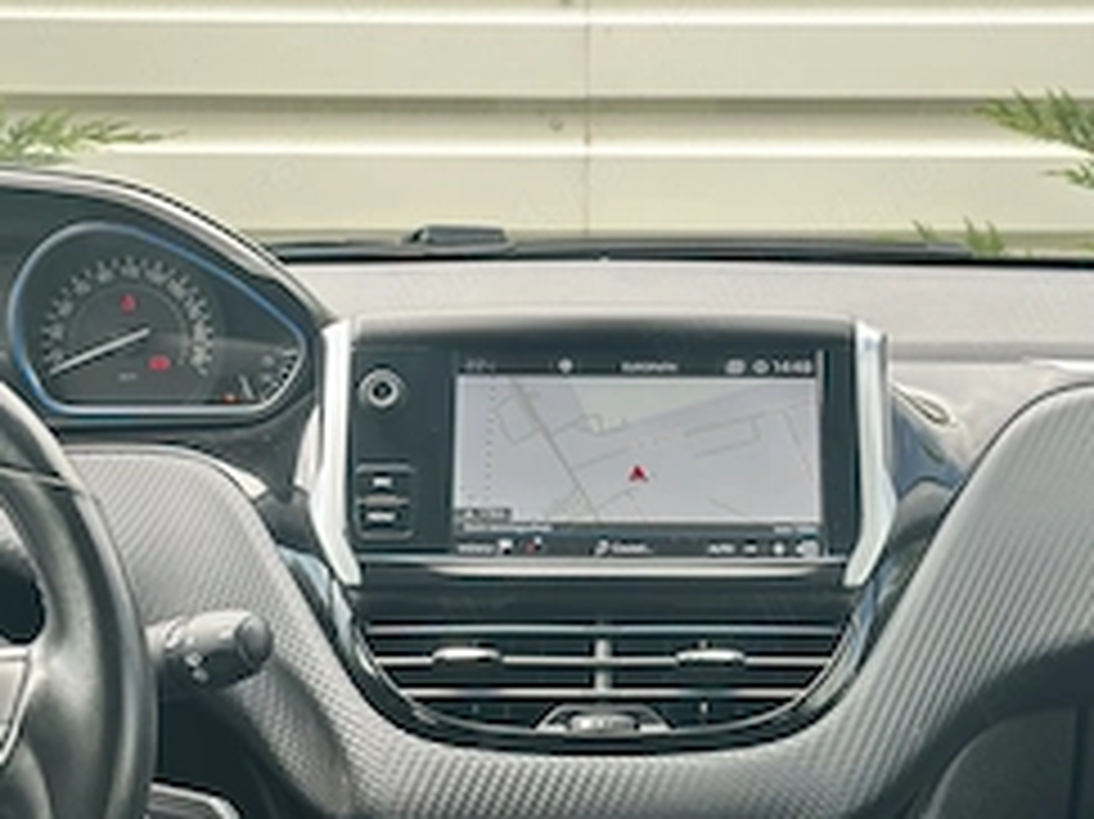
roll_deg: -2.1
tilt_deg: -2.3
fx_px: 2495
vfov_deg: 18.6
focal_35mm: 79
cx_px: 635
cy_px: 333
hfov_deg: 24.7
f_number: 1.78
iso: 80
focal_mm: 6.86
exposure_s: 1/318
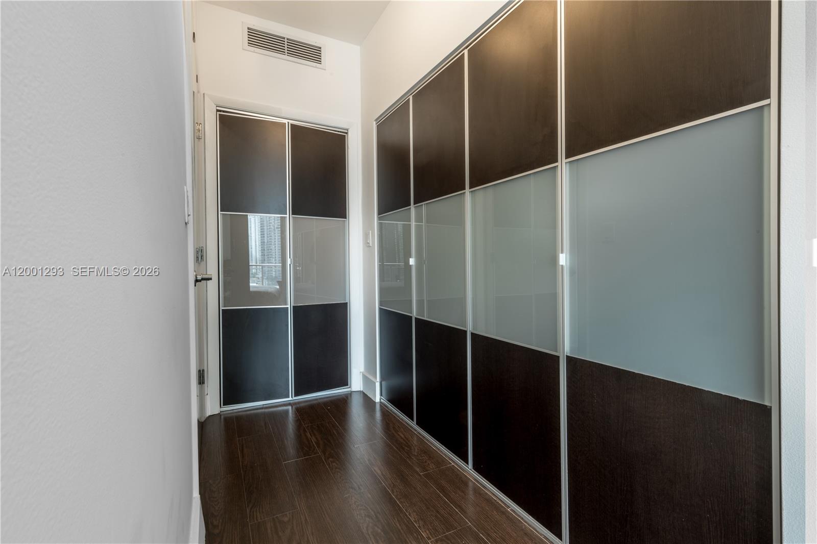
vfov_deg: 81.2
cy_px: 272
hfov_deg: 104.3
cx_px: 408
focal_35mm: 14
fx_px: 318
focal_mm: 14
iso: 180
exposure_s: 1.3
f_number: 18
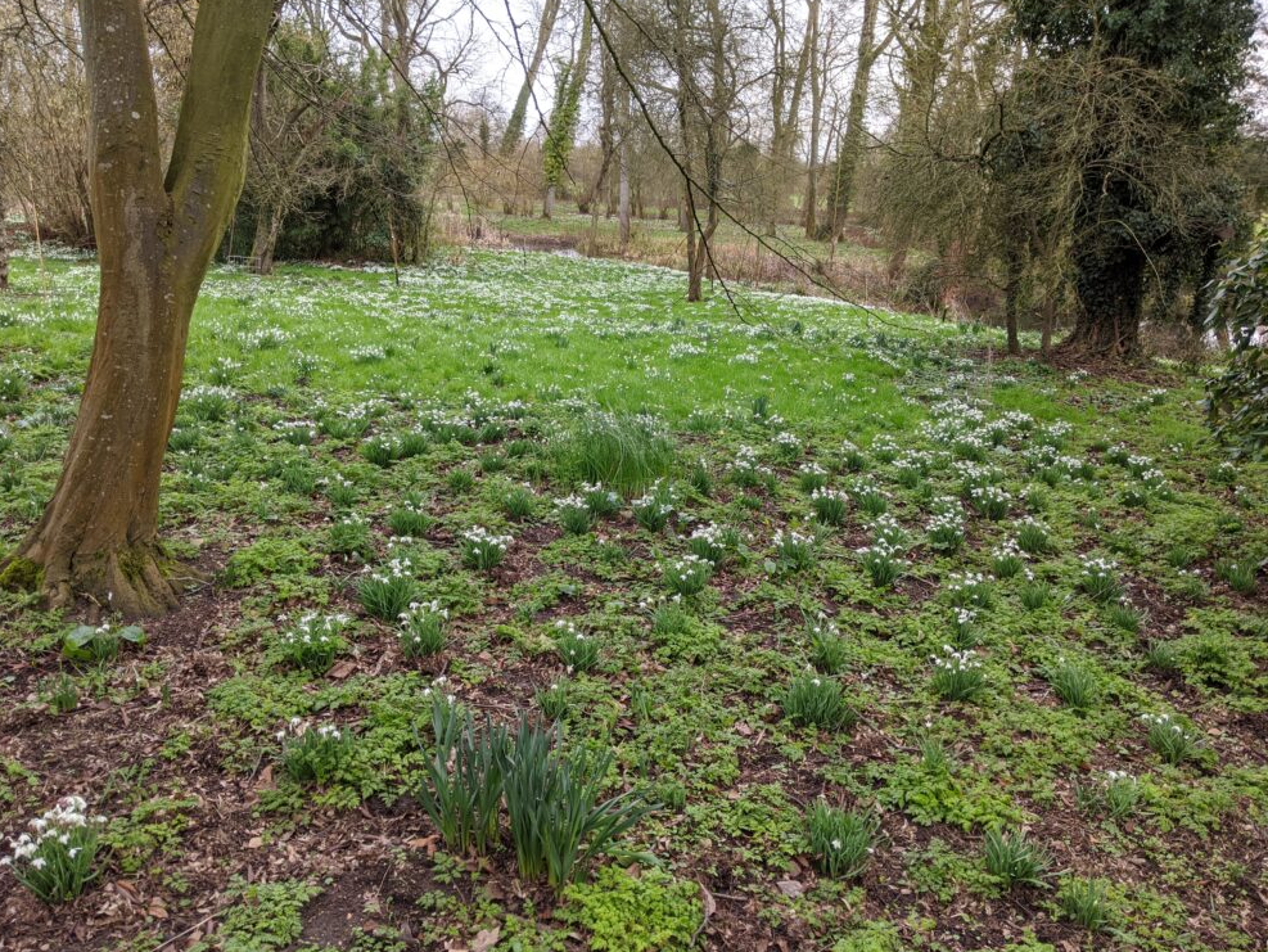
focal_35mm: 28
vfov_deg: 49.8
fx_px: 1026
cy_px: 482
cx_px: 631
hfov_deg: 63.4
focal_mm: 4.44
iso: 49
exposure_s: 1/398
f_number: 1.8
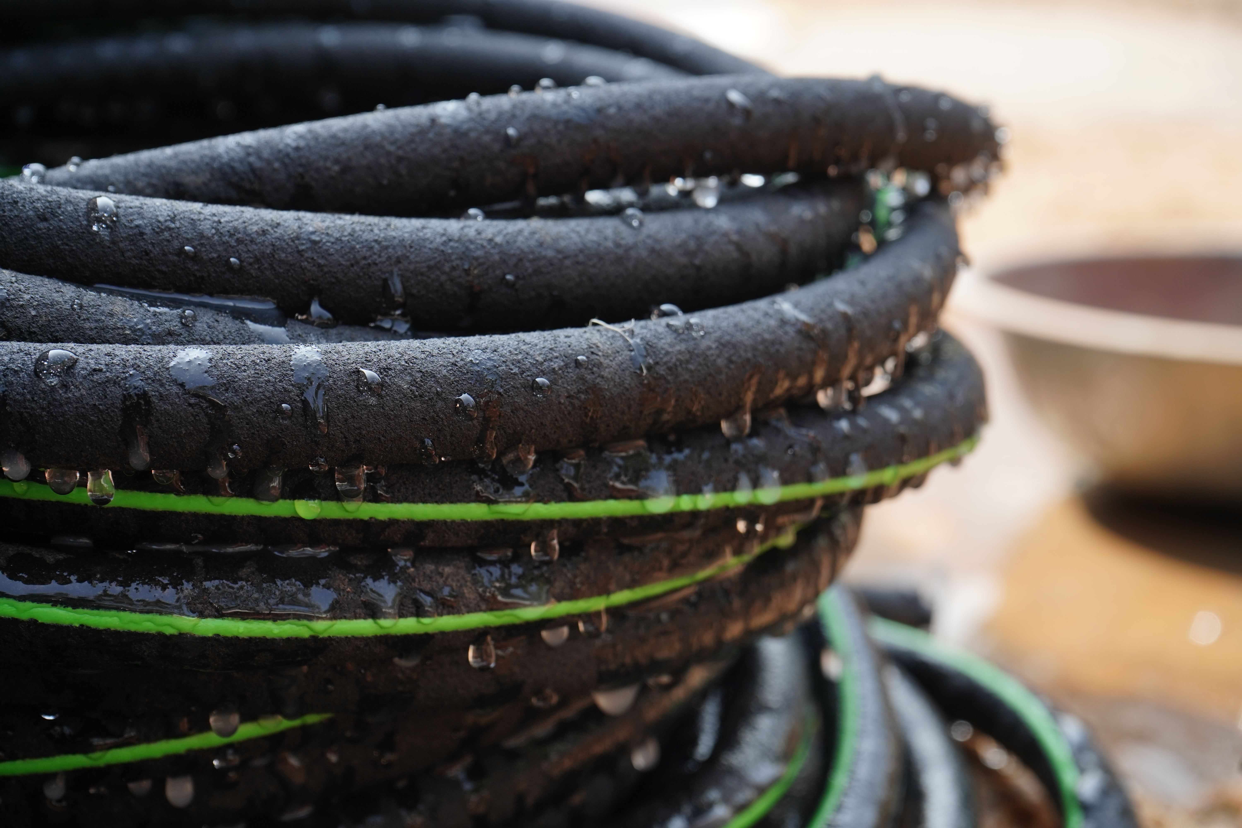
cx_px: 621
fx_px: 2415
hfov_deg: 28.8
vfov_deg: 19.5
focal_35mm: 70
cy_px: 414
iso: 250
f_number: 9
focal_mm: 70
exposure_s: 1/160
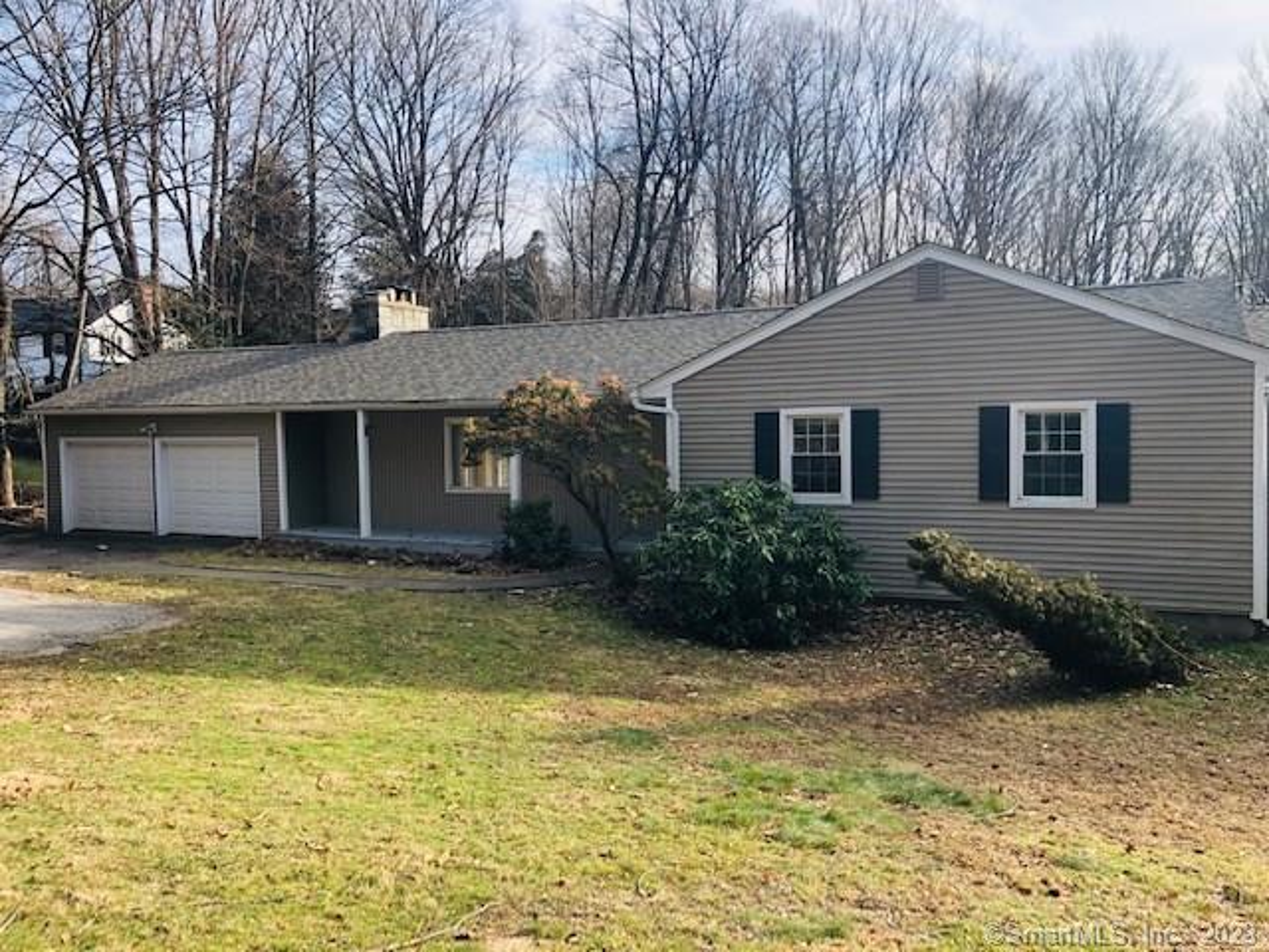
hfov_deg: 63.4
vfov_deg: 49.7
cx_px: 634
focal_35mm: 28
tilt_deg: -3.1
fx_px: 1026
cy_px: 476
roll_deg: +1.7
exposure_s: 1/470
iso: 20
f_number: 1.8
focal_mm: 3.99
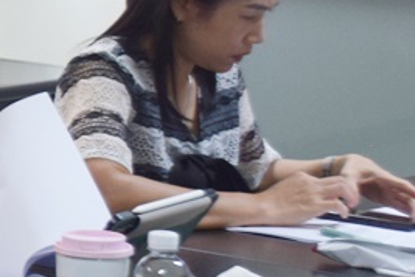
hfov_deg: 8.7
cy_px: -5
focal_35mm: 219
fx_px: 2524
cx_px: -538
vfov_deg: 6.3
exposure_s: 1/80
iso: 400
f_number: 4.5
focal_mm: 26
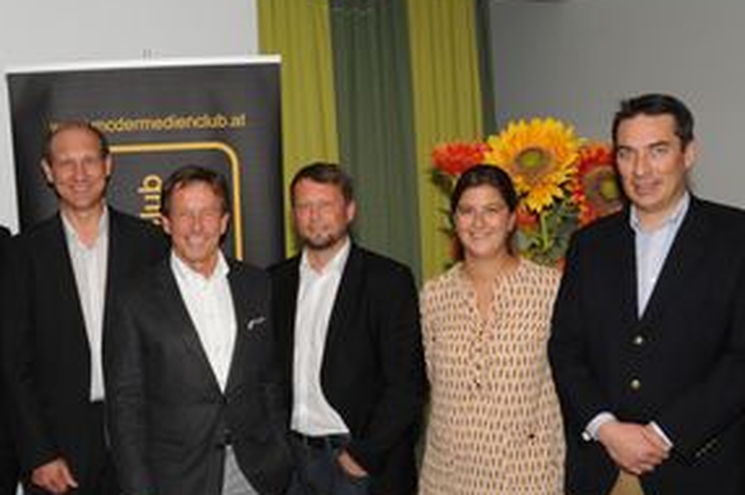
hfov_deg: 44.5
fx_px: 889
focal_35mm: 43
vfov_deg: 31.1
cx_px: 224
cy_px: 285
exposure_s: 1/60
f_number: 5.6
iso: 800
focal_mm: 24
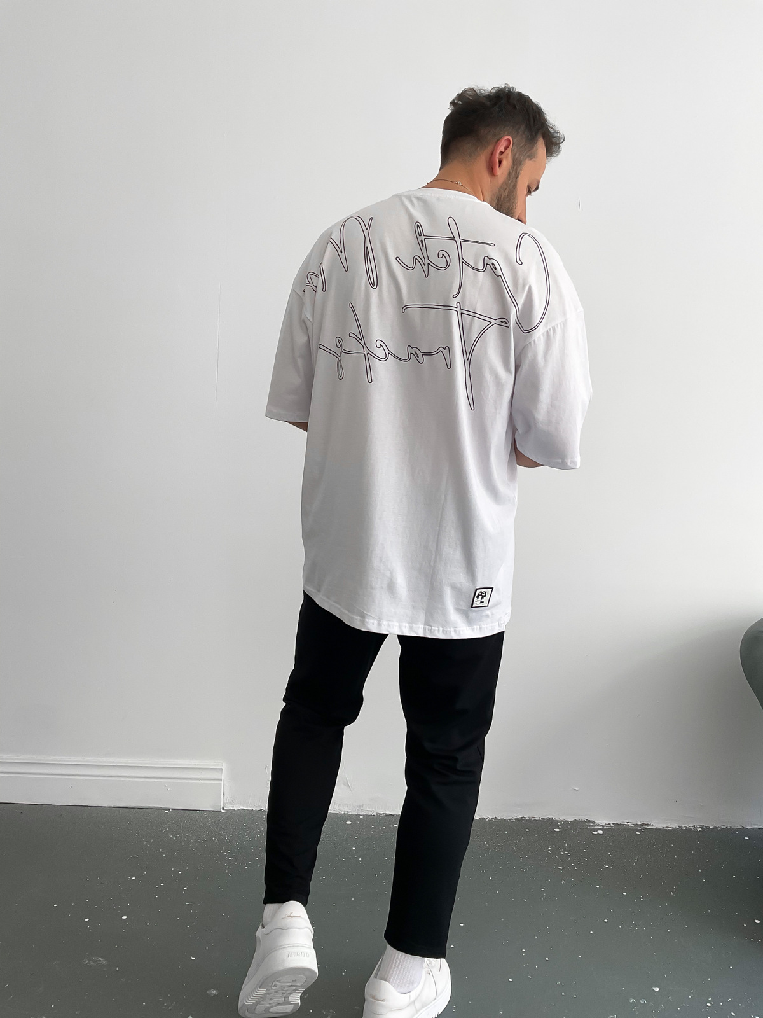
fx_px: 852
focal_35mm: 29
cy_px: 509
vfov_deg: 61.7
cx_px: 382
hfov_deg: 48.2
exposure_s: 1/120
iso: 32
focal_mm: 3
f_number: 1.8
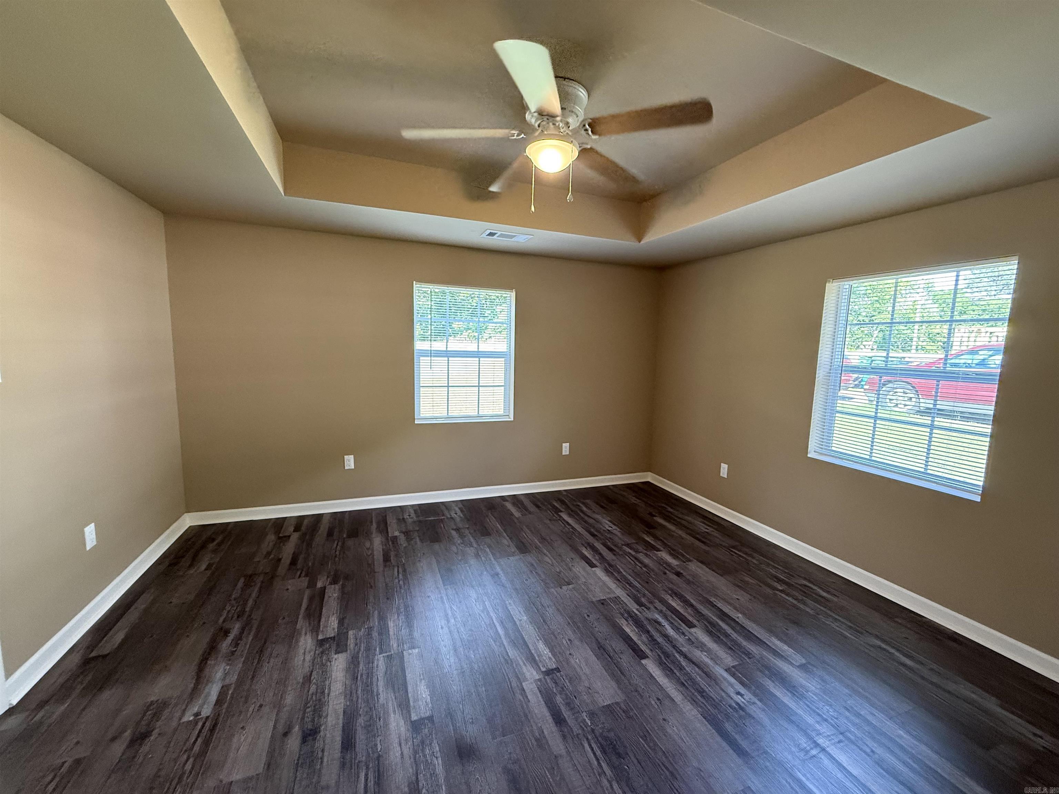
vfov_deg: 85.7
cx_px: 530
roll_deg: -1.9
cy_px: 397
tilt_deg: -6.3
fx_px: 428
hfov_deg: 102.1
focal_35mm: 14
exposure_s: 1/60
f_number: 2.2
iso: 500
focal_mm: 2.22
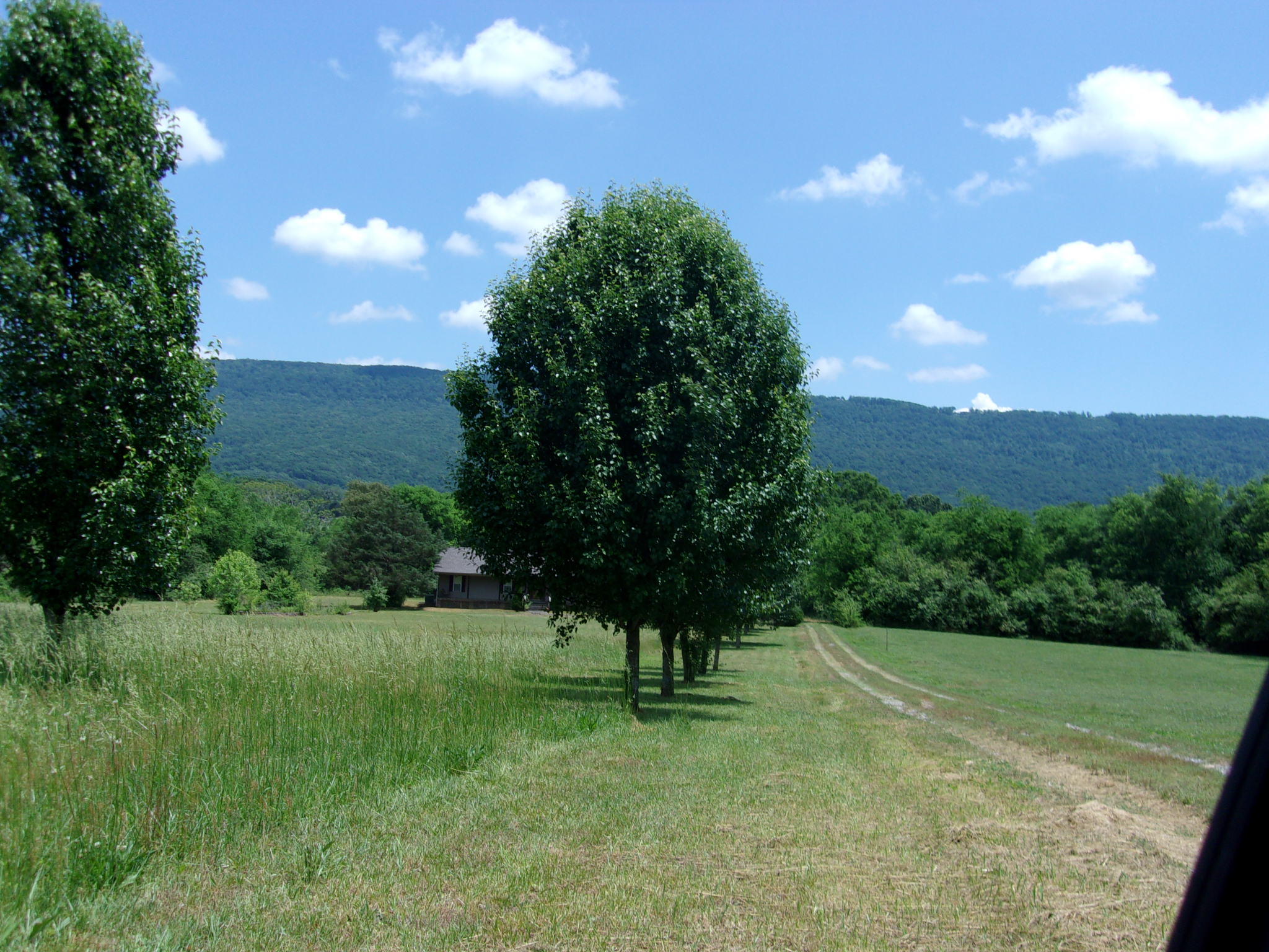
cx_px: 634
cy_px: 476
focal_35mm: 34
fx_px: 1246
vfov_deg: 41.8
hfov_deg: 54.0
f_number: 11.6
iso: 80
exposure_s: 1/85
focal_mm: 6.1
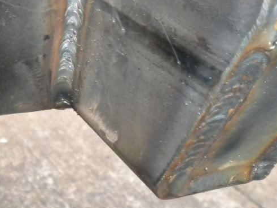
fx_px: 584
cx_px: 59
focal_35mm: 73
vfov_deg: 19.7
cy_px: 12
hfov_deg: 26.2
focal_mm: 6.3
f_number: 3.1
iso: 400
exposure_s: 1/30
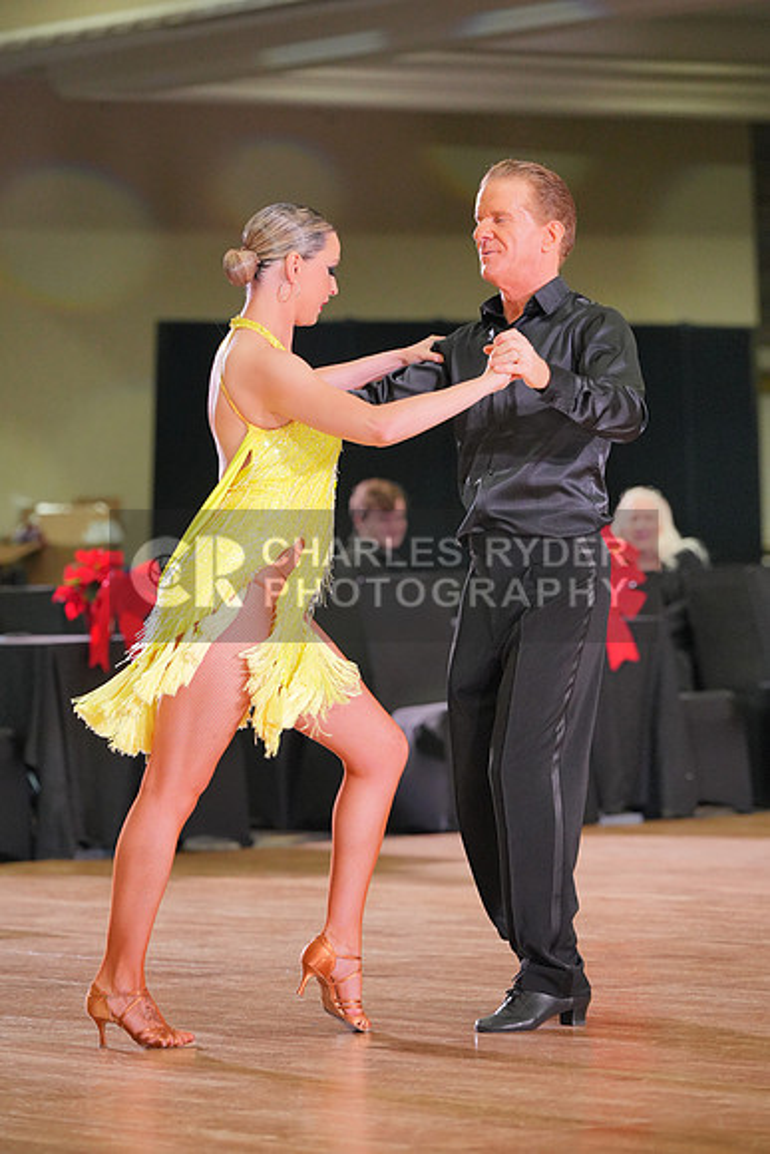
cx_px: 385
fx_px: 5258
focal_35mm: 164
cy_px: 577
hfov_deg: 8.4
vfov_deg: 12.5
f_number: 4
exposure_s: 1/400
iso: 4000
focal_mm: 164
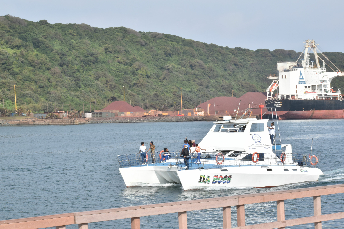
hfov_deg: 19.5
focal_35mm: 105
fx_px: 1003
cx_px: 172
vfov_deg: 13.0
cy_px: 114
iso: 200
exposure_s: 1/60
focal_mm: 70
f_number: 22
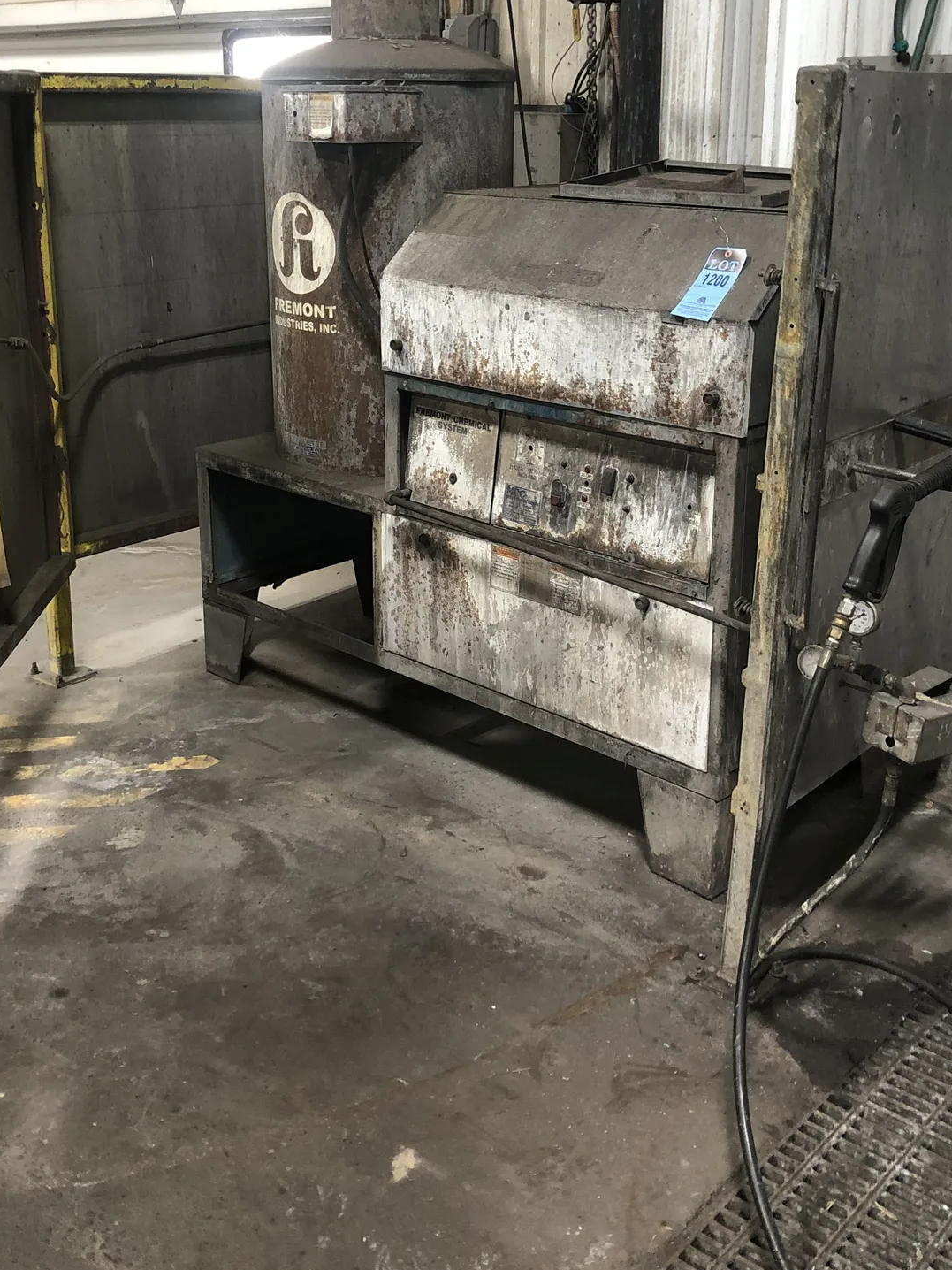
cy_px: 498
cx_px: 462
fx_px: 1430
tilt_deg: -15.2
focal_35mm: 39
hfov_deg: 36.8
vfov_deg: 47.5
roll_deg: +0.6
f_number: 1.8
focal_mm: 3.99
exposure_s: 1/15
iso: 50
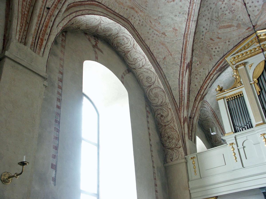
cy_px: 100
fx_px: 300
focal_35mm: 39
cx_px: 133
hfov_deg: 47.9
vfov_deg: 36.8
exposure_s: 1/6
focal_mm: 10.07
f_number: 2.8
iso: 200
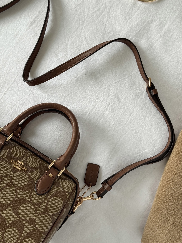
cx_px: 91
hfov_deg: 30.3
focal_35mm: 48
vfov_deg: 39.7
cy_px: 122
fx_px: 336
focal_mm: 6.76
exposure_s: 1/121
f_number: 1.78
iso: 50
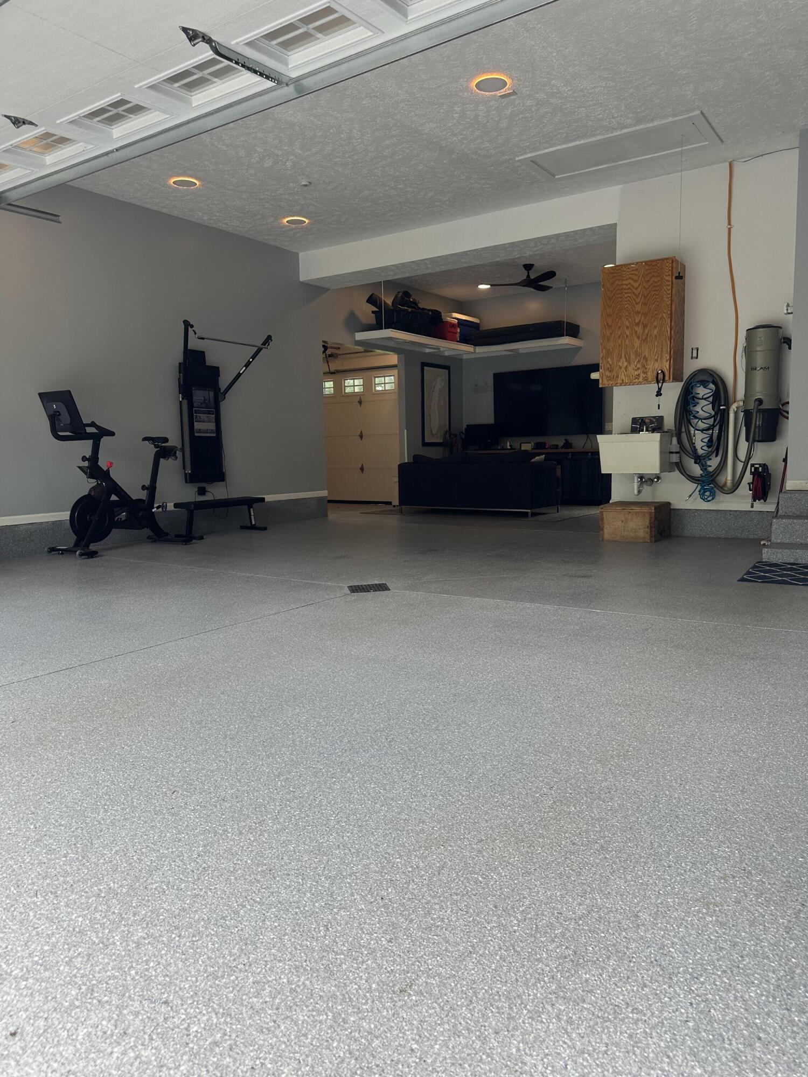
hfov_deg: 56.8
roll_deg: -0.1
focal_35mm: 24
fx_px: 747
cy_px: 538
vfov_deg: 71.6
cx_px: 404
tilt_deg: -6.9
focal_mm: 6.86
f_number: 1.78
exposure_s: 1/291
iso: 80
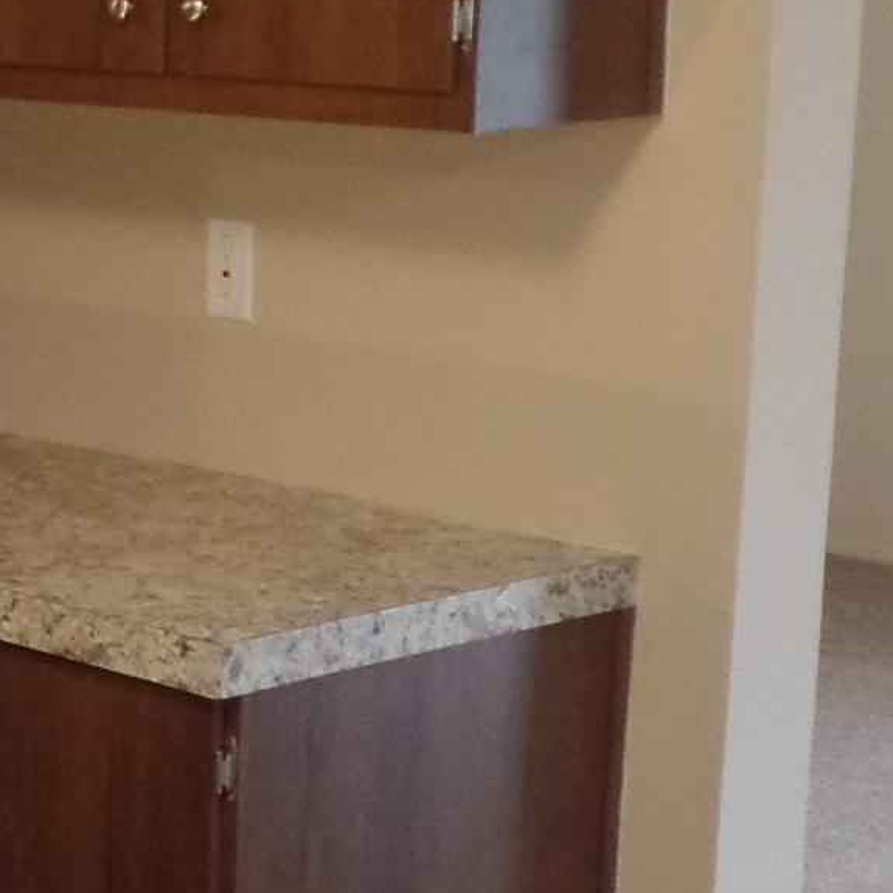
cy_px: 486
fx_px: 3094
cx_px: -441
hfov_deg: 15.2
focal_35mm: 106
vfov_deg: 16.4
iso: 400
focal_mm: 4.1
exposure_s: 1/30
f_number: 2.8
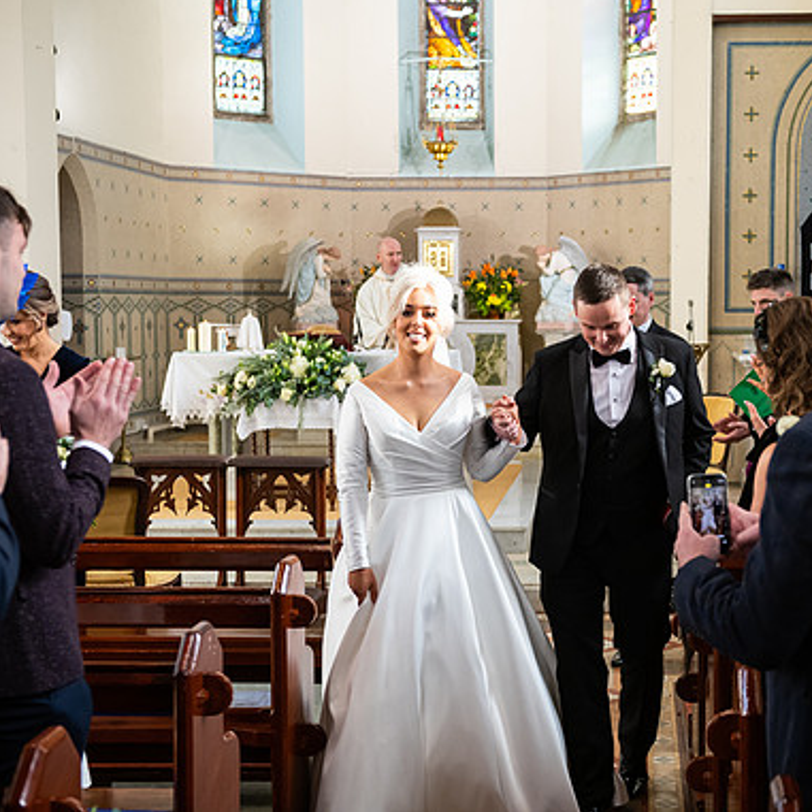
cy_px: 402
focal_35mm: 57
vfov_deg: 30.0
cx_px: 565
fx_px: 1513
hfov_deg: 29.8
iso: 1000
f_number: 3.5
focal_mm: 44
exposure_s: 1/250
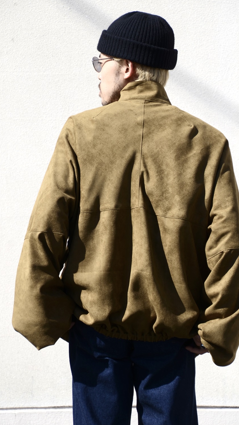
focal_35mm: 173
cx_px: 138
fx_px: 1949
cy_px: 213
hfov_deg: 7.0
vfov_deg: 12.4
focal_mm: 110
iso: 125
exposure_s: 1/800
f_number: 6.3
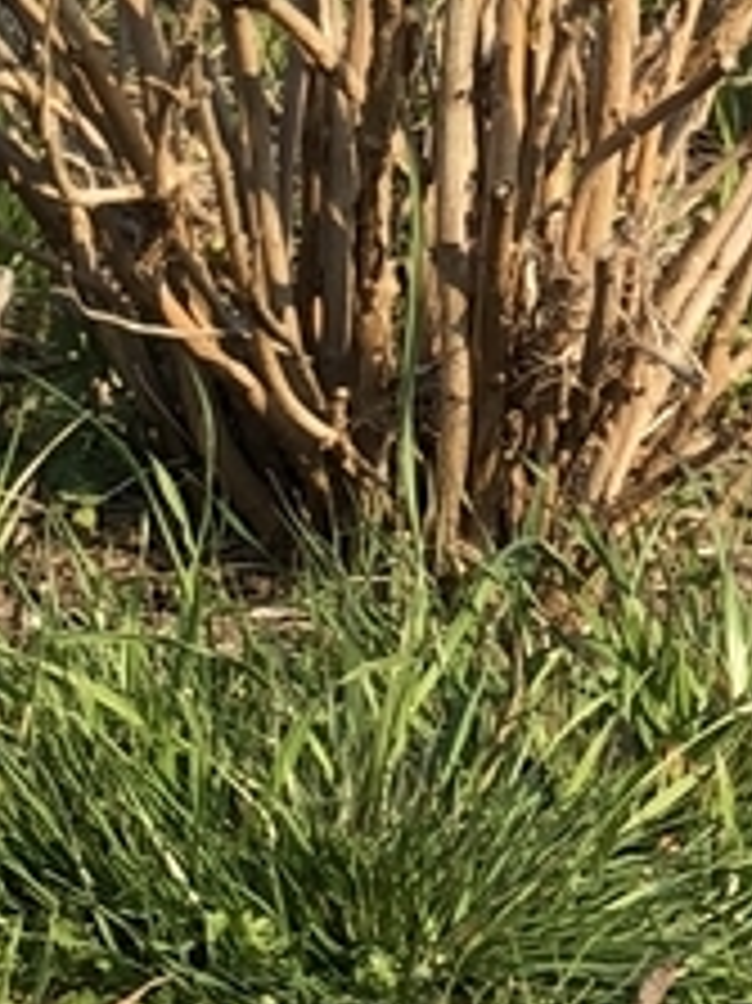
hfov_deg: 5.1
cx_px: -1193
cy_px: 599
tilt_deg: -8.3
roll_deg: +0.6
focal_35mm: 280
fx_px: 8118
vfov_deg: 7.1
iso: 16
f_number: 2.4
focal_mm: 6
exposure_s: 1/486
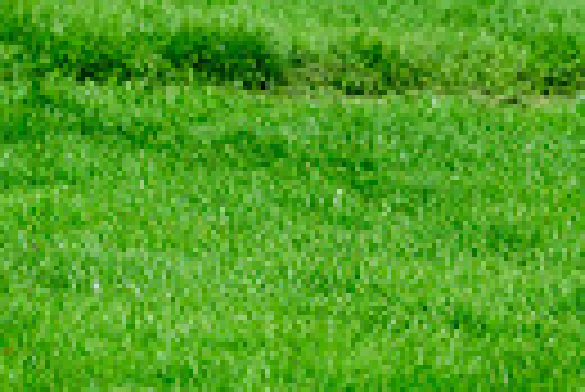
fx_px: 13779
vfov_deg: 1.6
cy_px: -385
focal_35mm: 847
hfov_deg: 2.4
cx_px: -405
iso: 1000
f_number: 6.3
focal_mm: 190
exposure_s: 1/3200
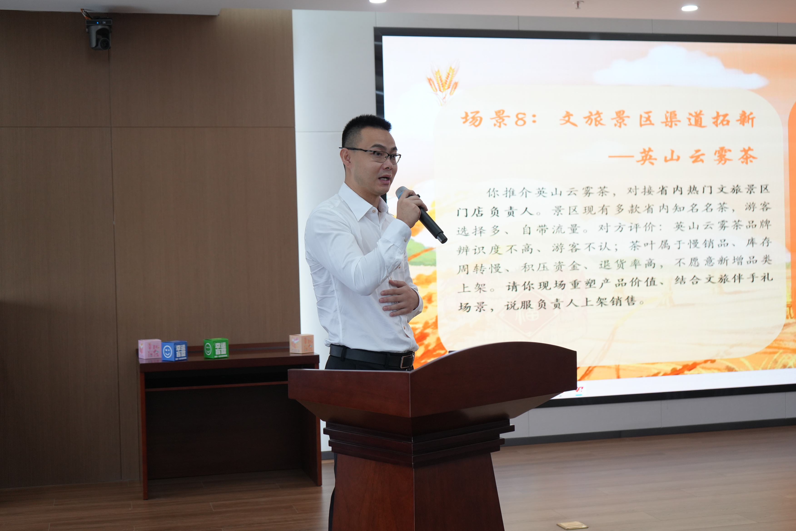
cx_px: 398
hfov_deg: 40.3
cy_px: 266
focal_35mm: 49
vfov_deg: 27.5
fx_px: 1083
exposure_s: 1/160
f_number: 4.5
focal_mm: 49
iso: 1000
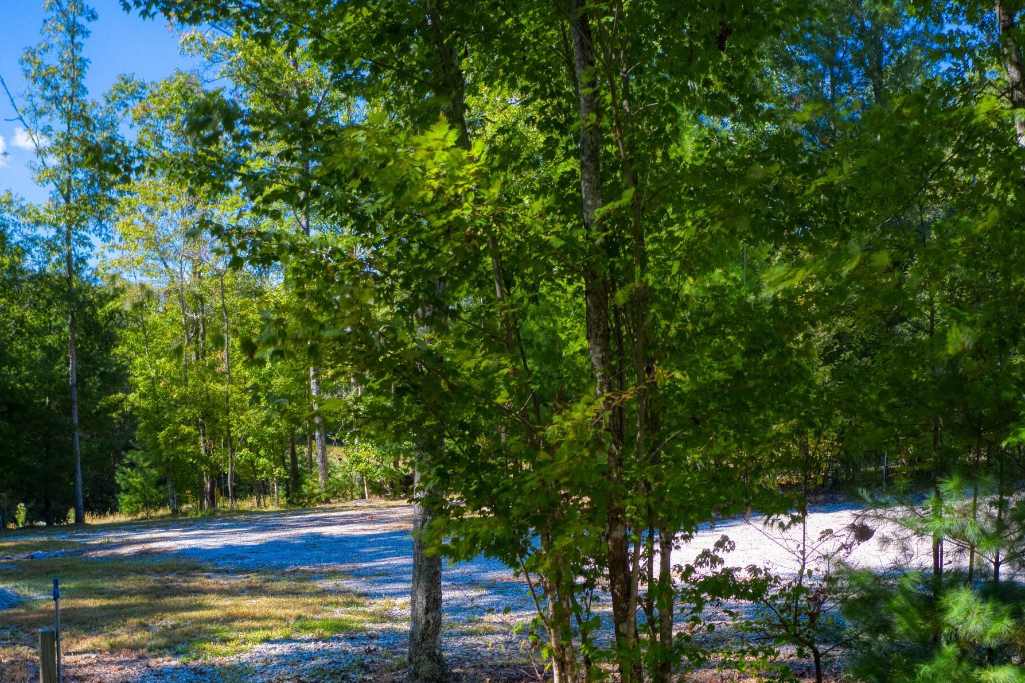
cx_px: 541
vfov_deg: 27.9
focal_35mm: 47
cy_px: 571
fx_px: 1338
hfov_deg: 41.9
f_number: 3.5
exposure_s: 1/60
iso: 400
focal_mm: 10.26
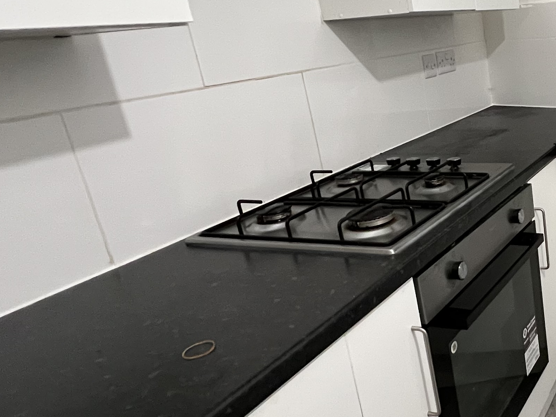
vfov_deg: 42.9
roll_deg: +4.0
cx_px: 579
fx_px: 530
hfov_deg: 45.0
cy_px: 200
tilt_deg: -19.0
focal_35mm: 33
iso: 400
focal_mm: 1.57
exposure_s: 1/50
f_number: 1.8
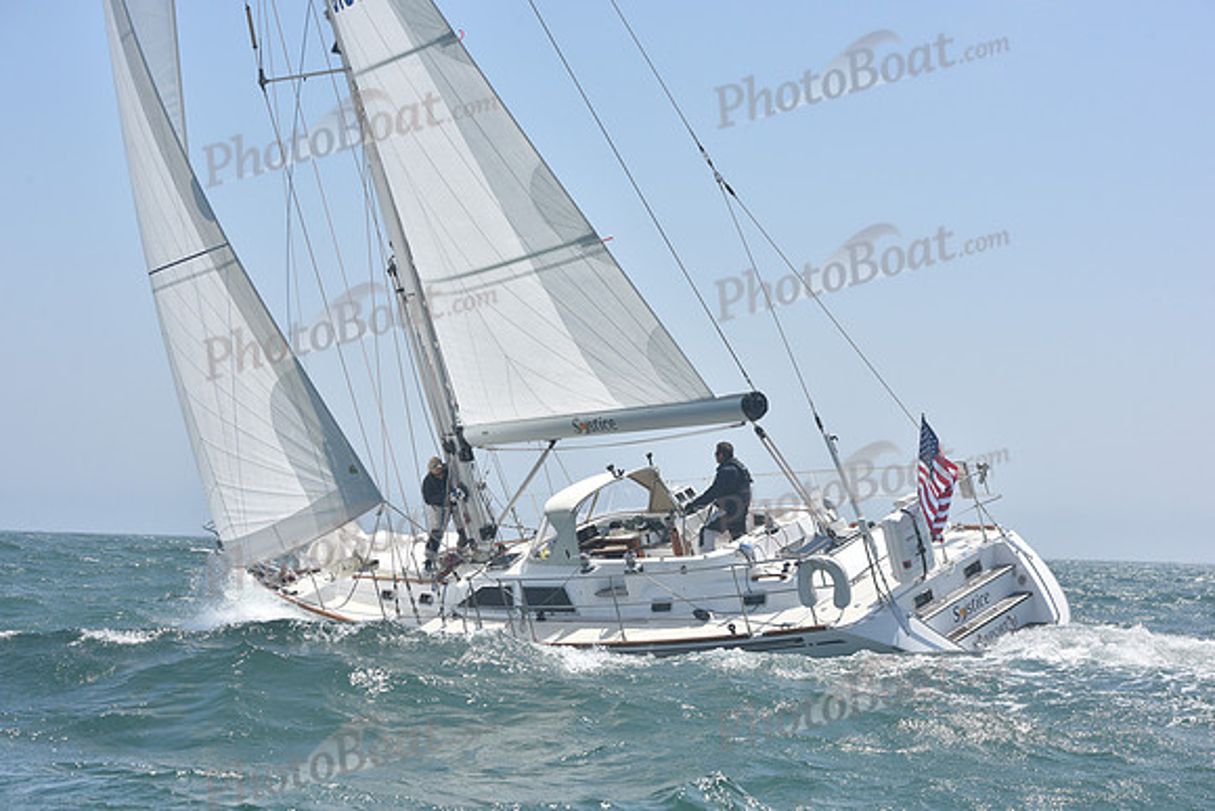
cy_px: 406
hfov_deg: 28.8
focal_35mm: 70
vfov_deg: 19.5
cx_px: 608
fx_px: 2363
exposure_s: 1/1000
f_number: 10
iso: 320
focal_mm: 70
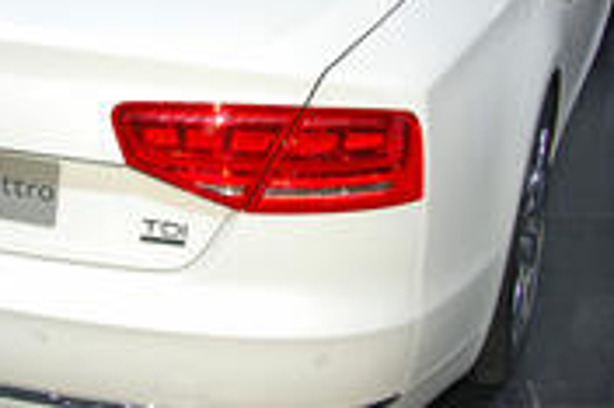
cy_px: 91
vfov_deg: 16.5
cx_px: 181
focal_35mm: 82
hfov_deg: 24.6
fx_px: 1397
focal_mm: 24
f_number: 6.3
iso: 200
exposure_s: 1/160
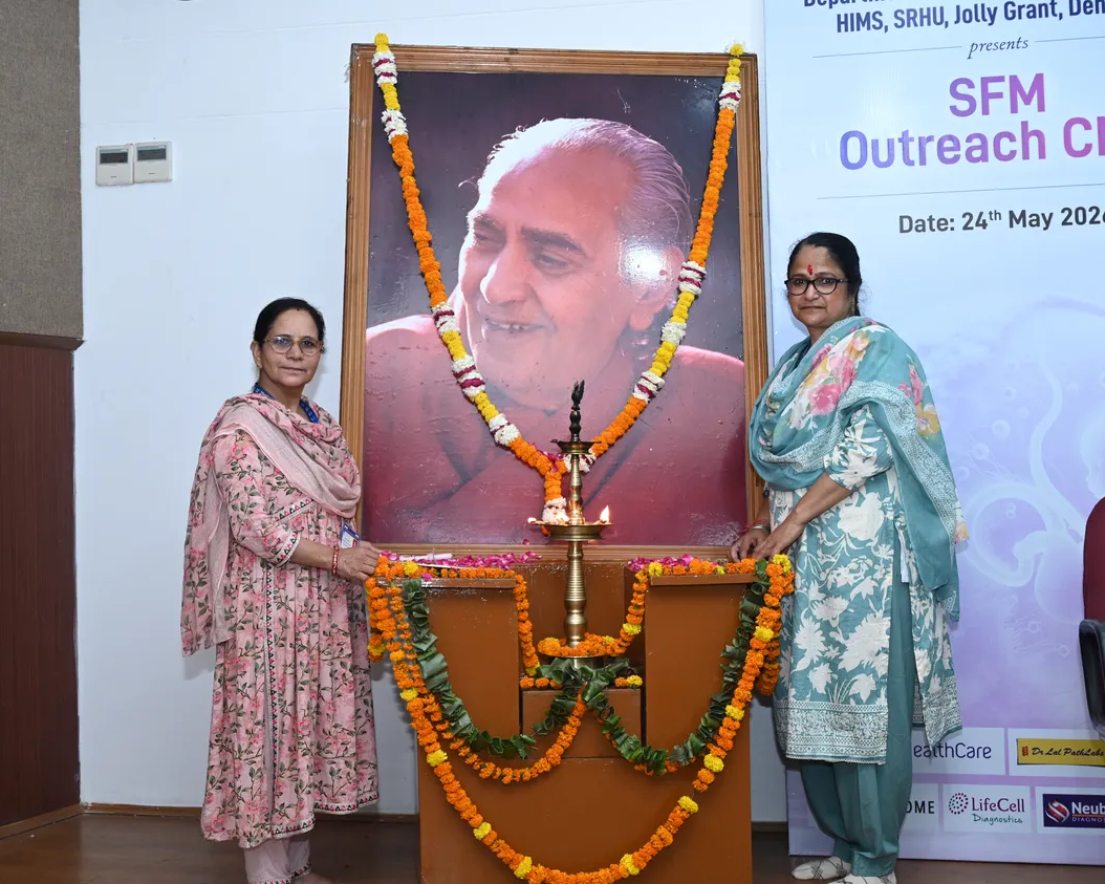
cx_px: 535
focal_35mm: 41
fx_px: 1341
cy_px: 438
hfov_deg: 44.8
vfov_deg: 36.5
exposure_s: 1/100
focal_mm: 36
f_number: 6.3
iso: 2000
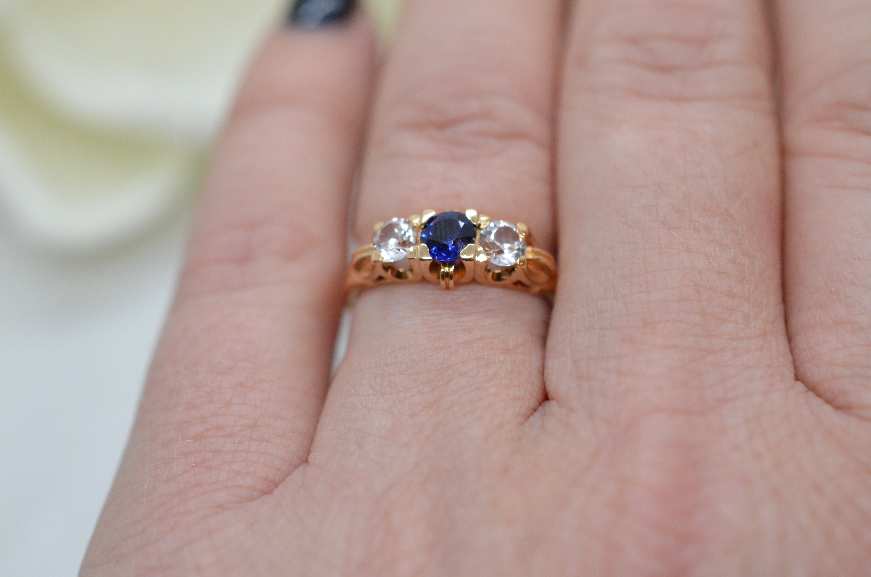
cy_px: 288
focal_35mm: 60
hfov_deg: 33.5
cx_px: 436
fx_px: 1449
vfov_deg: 22.5
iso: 3200
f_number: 5
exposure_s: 1/1600
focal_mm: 40
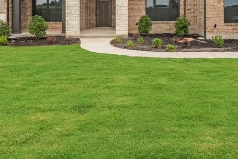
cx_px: 136
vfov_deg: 33.5
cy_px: -3
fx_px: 238
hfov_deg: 52.9
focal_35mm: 36
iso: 160
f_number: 8
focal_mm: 16
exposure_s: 1/100
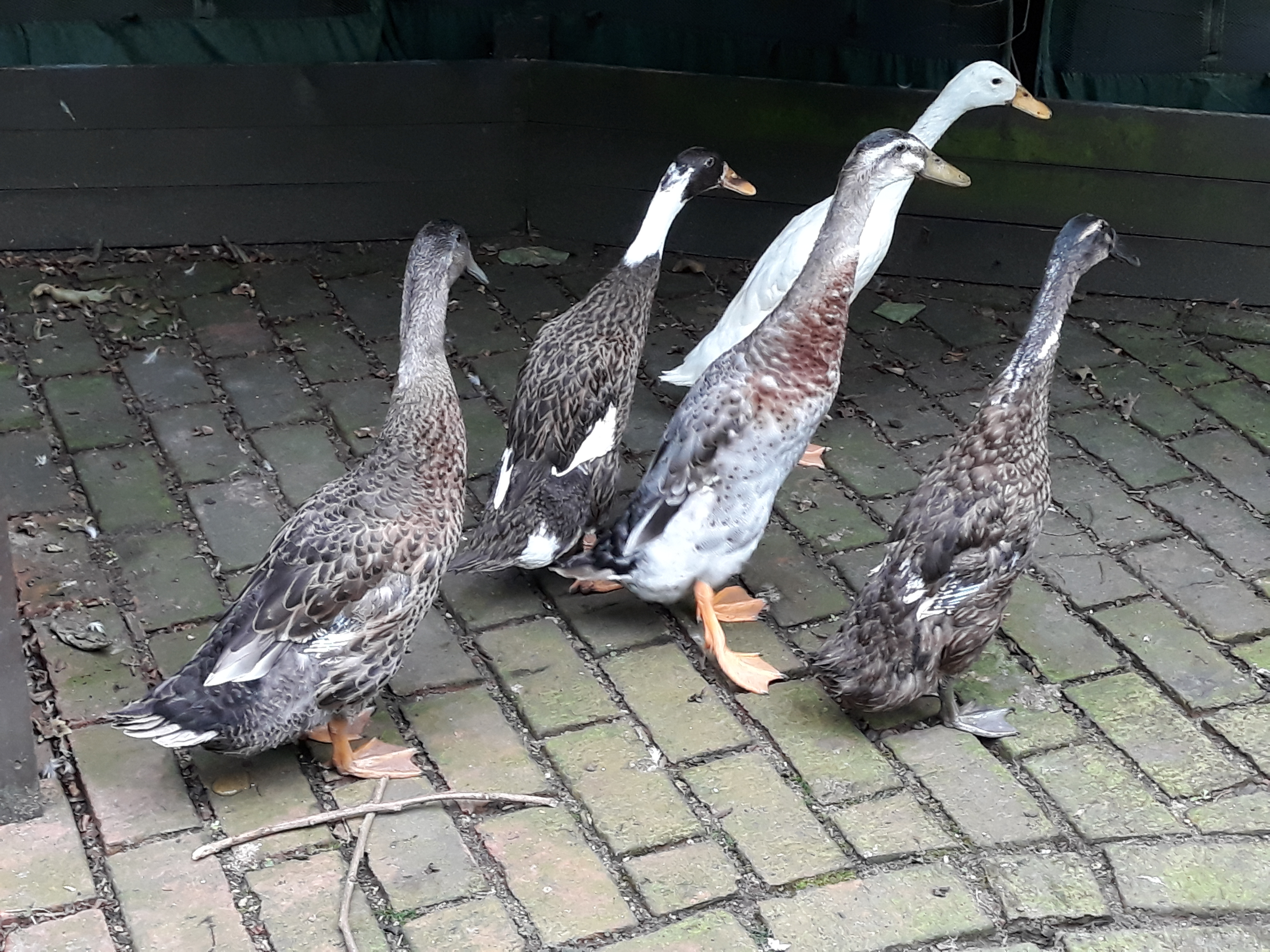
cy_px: 476
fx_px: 991
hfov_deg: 65.3
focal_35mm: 27
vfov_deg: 51.4
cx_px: 635
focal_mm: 3.71
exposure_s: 1/50
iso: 125
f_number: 1.7
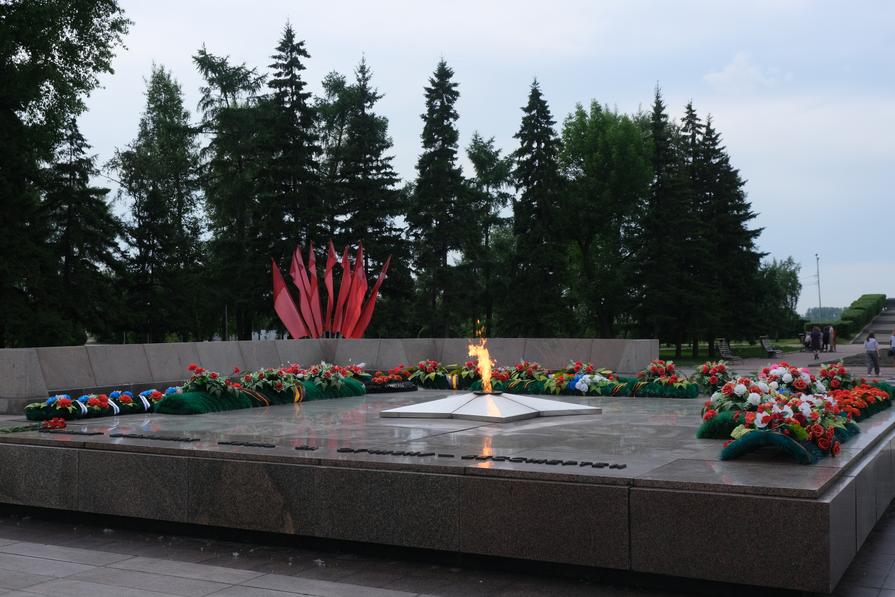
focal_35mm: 40
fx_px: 994
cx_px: 448
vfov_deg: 33.4
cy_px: 298
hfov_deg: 48.5
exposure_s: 1/300
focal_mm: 26.5
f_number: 7.1
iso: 320
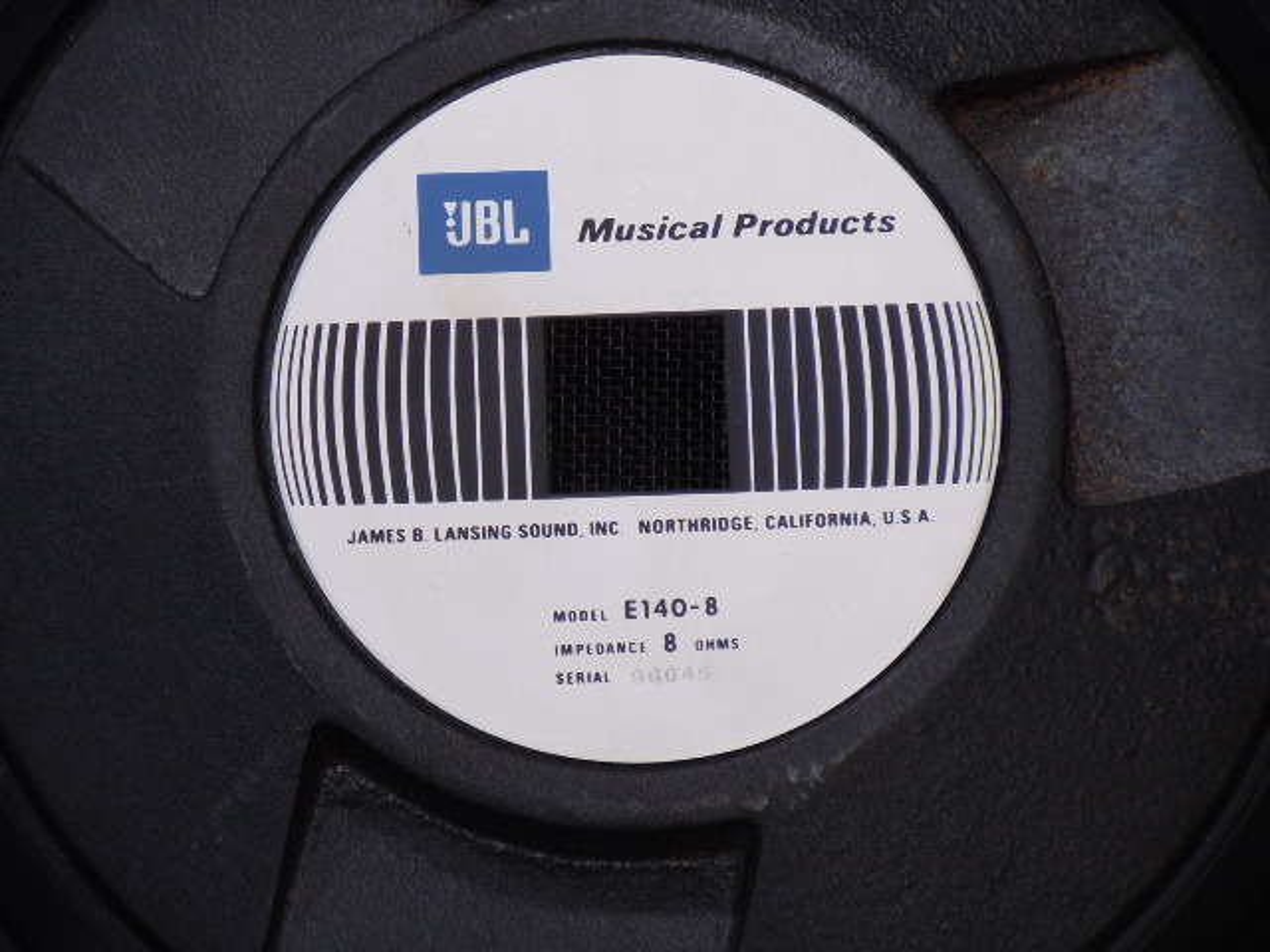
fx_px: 8402
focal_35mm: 229
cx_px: 635
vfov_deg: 6.5
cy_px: 476
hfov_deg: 8.6
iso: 200
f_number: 4.8
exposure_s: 1/15
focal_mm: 41.2
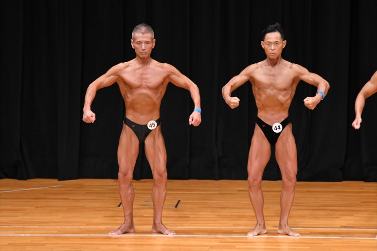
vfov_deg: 4.8
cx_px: 188
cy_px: 126
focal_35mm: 285
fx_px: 2983
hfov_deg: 7.2
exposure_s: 1/400
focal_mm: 190
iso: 4000
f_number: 5.6
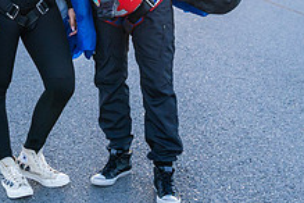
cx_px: 97
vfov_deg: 16.1
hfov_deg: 24.6
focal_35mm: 82
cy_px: -31
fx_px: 692
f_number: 4
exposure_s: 1/2000
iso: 1000
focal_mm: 31
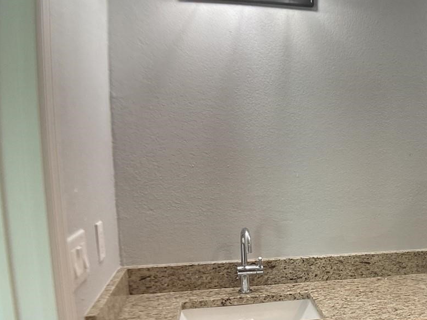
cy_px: 241
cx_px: 397
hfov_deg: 30.5
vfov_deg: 24.2
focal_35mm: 60
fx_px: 740
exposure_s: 1/60
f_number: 1.8
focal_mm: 3
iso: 50
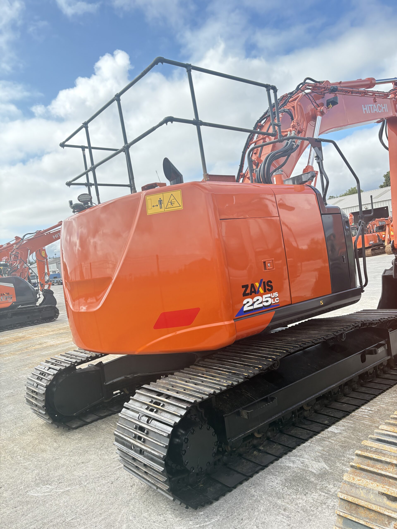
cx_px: 198
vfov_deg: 67.3
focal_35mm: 26
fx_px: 398
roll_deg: +8.1
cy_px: 264
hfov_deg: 53.1
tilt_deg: +0.5
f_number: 1.6
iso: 64
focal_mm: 5.96
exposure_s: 1/1117
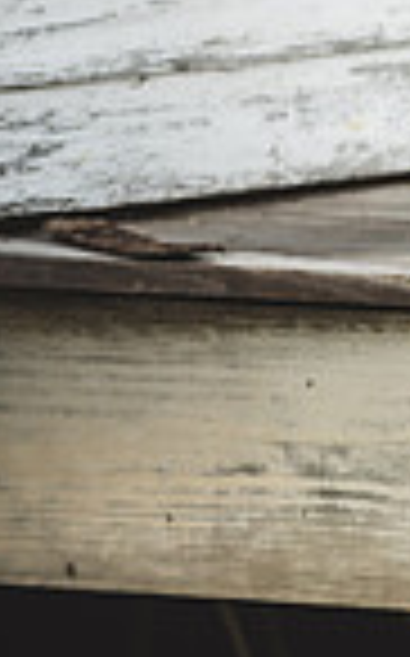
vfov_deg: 3.0
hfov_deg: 1.9
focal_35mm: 695
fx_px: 12450
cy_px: -43
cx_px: 1244
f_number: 2.8
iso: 250
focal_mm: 170
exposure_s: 1/200
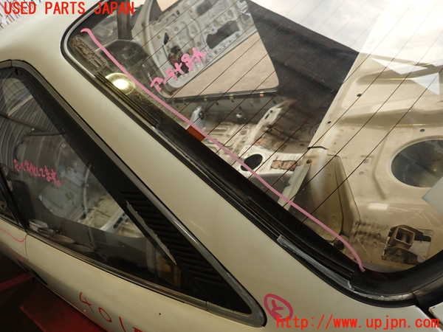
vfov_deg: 54.9
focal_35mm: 25
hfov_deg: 69.4
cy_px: 166
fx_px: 320
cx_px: 222
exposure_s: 1/80
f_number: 2
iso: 100
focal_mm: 4.5
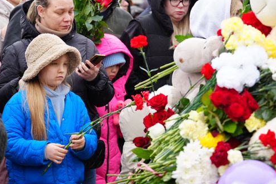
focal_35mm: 168
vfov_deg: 8.2
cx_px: 95
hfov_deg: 12.2
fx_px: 1288
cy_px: 116
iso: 1250
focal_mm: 118
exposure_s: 1/400
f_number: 5
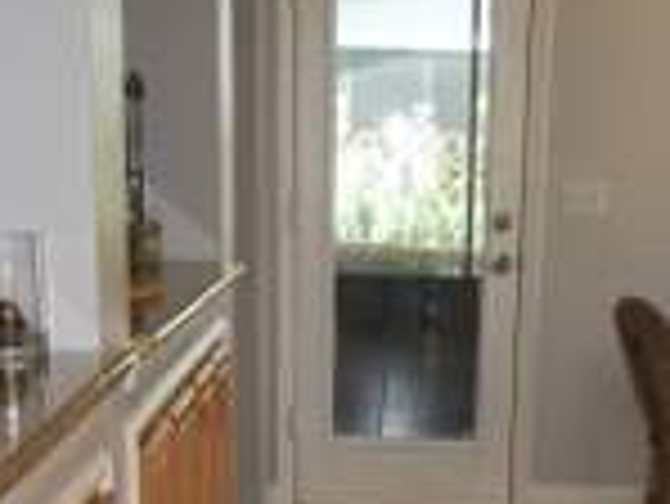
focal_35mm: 87
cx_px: 454
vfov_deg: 15.5
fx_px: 1685
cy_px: 783
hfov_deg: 22.4
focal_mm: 4.9
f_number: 3.5
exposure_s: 1/30
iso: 160
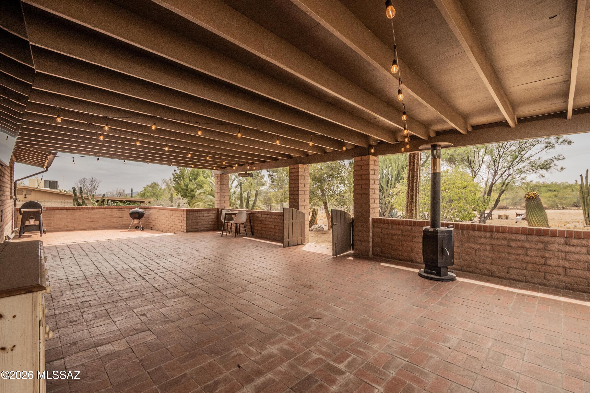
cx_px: 295
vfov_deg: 77.3
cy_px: 196
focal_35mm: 15
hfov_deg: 100.4
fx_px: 246
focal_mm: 10
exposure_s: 1/500
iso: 1000
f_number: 13
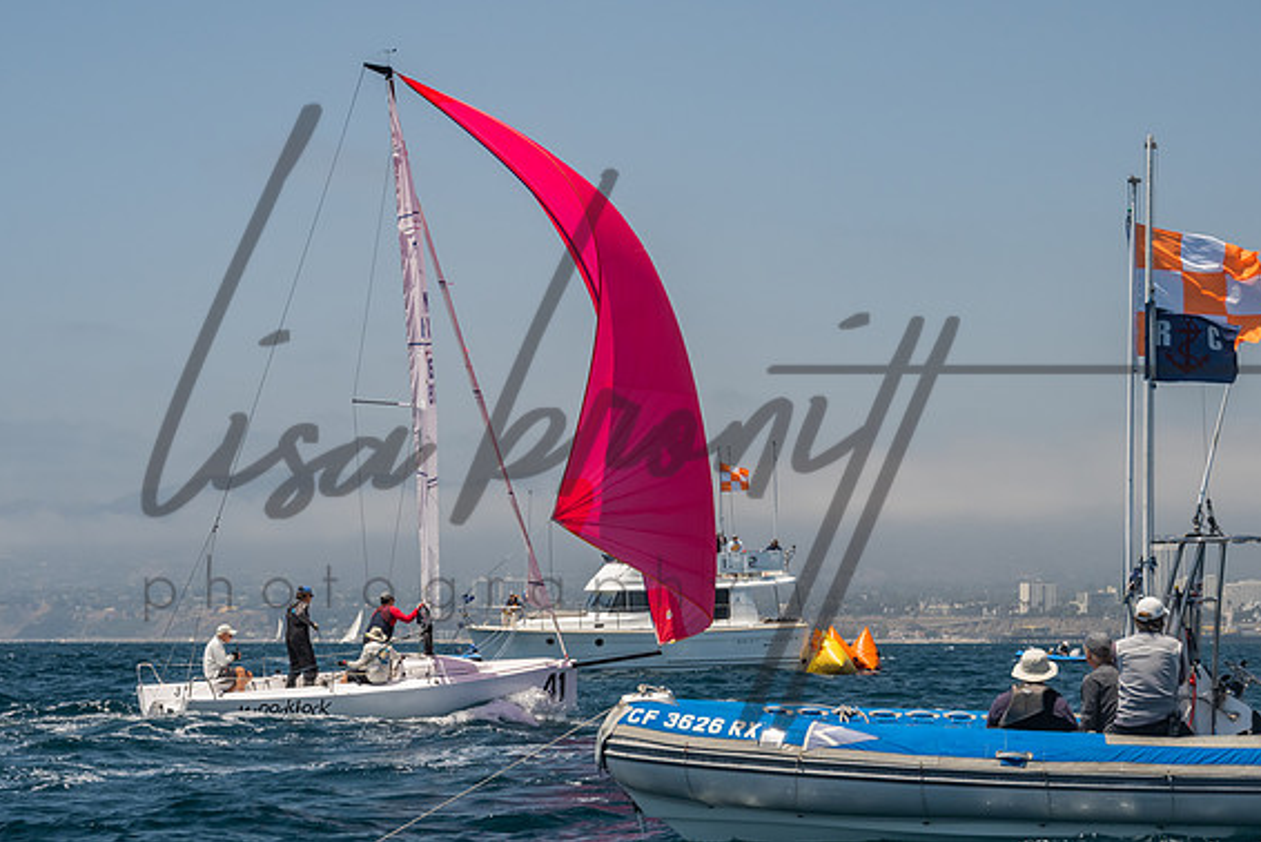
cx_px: 548
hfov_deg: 18.1
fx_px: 3960
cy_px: 335
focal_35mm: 113
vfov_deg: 12.1
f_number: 9
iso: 640
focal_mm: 86
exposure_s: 1/640
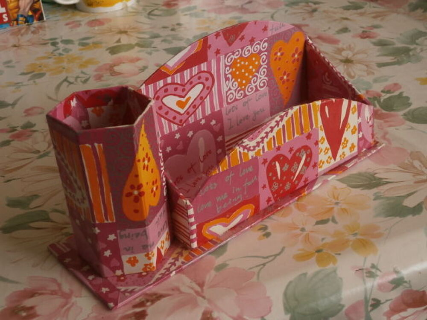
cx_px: 214
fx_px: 580
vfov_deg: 30.9
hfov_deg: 40.4
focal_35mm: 47
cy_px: 160
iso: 80
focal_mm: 8.3
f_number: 3.4
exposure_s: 1/50
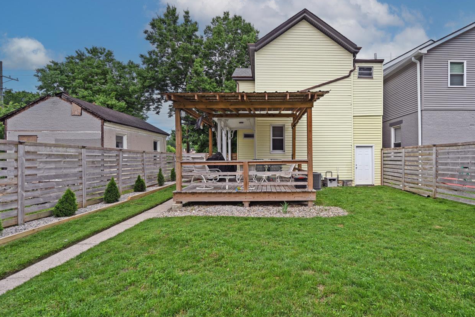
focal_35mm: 17
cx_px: 269
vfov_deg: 70.5
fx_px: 224
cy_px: 157
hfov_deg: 92.7
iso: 110
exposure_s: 1/250
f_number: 5.6
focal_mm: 14
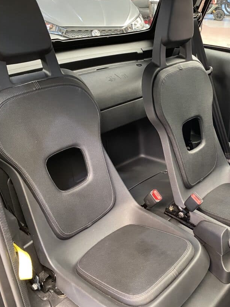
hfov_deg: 38.8
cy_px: 154
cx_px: 191
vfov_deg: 52.6
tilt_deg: -29.4
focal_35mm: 35
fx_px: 310
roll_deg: -5.1
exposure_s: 1/50
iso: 200
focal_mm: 4.25
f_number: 1.8
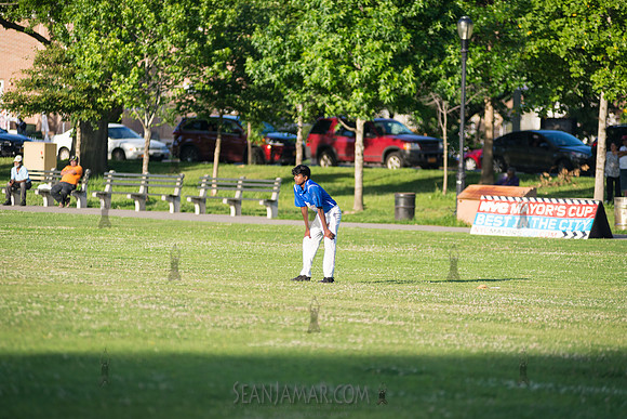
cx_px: 314
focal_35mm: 200
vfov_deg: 6.9
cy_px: 210
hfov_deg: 10.3
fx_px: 3484
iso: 400
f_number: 2.8
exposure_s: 1/2500
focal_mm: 200
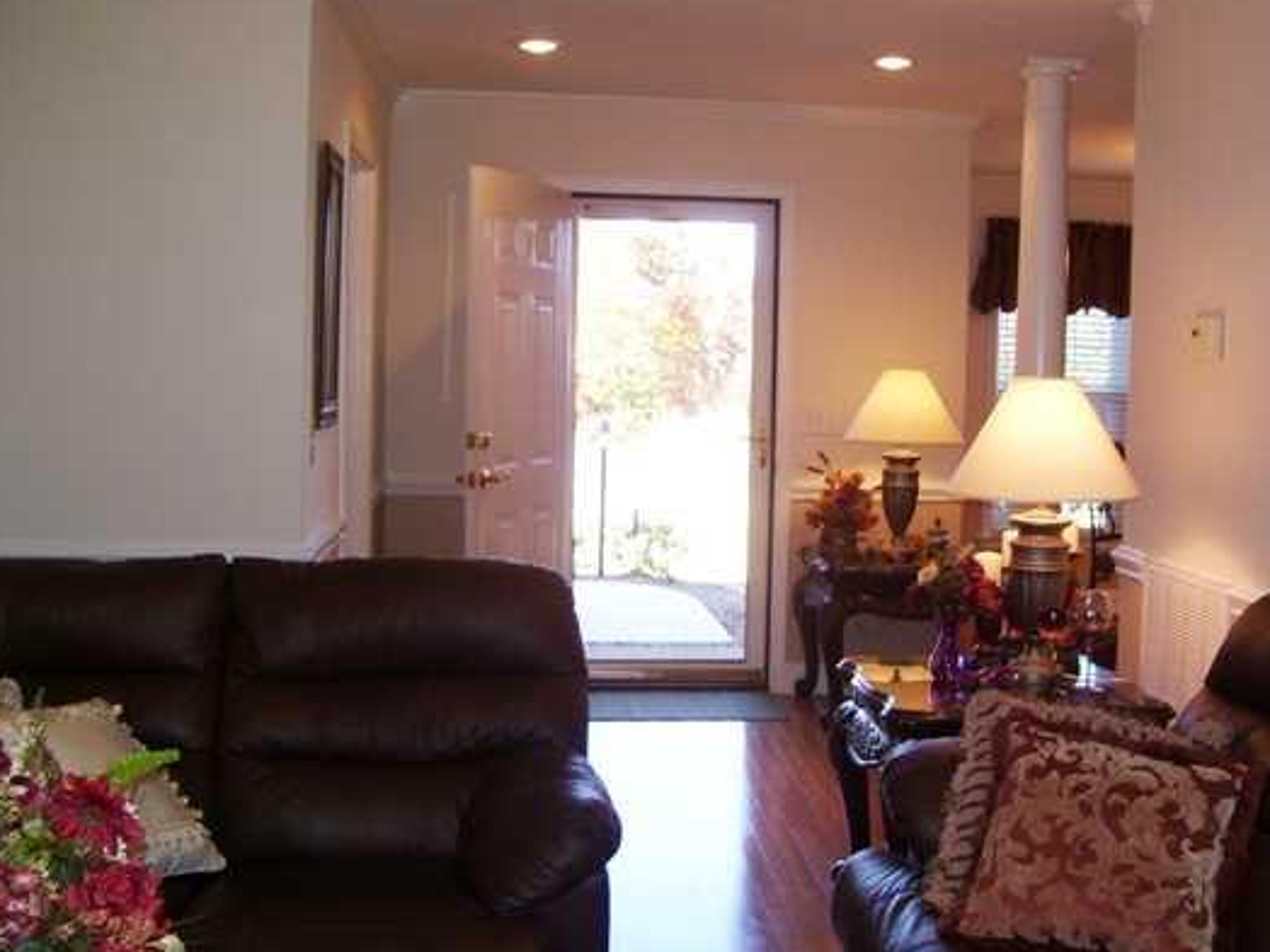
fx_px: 1614
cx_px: 766
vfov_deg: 32.9
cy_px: 470
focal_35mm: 44
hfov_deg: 42.7
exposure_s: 1/60
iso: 80
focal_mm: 6
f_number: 2.7
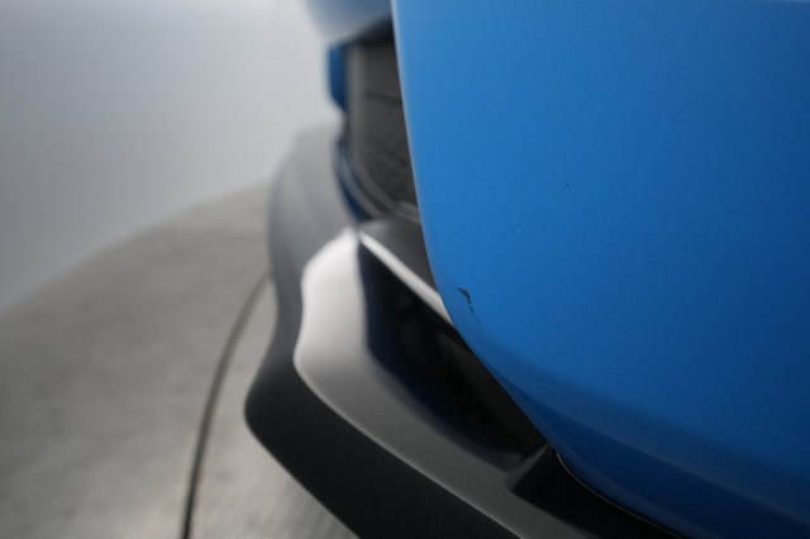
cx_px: 405
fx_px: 630
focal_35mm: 28
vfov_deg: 46.4
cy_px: 270
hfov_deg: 65.5
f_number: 5.6
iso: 4000
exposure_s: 1/100
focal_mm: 28
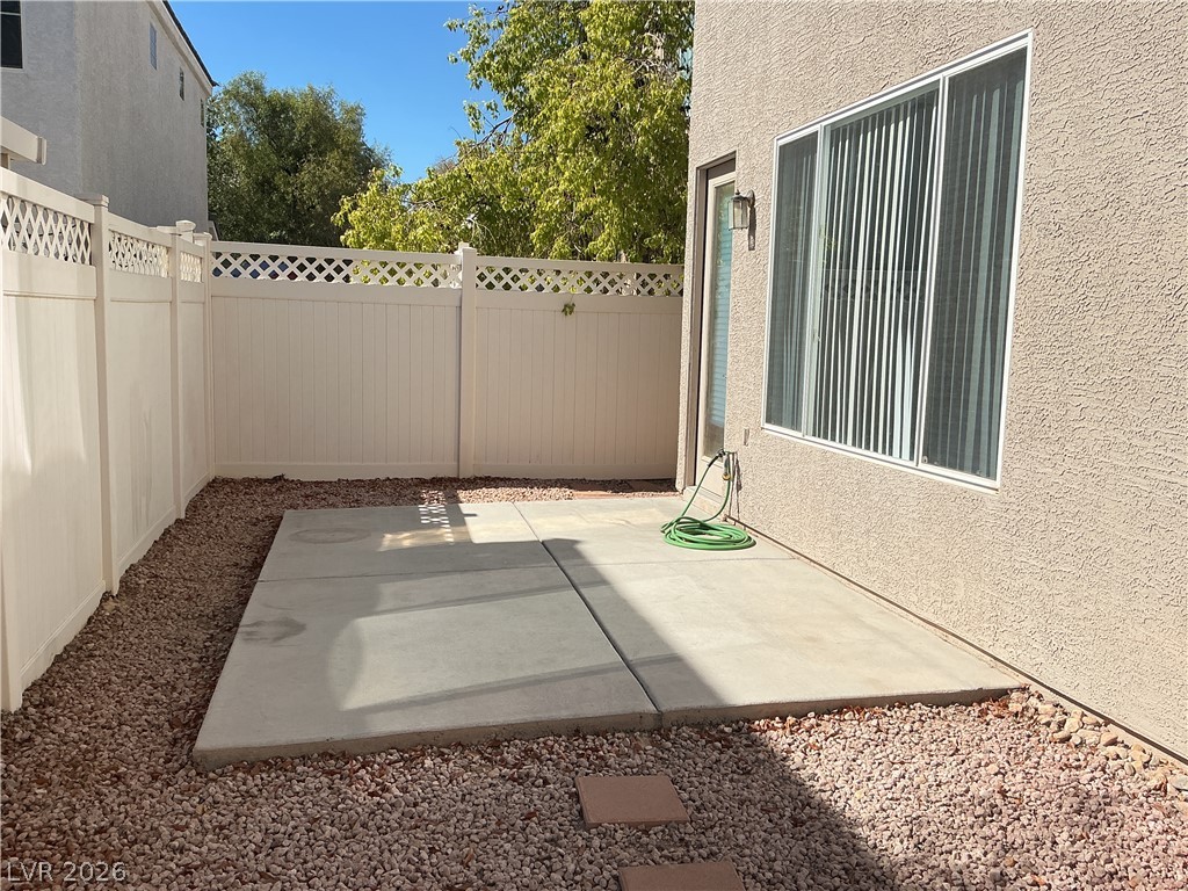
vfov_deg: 48.2
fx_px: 995
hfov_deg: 61.7
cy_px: 446
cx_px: 594
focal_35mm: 29
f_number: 1.8
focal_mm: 3
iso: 25
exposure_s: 1/2227
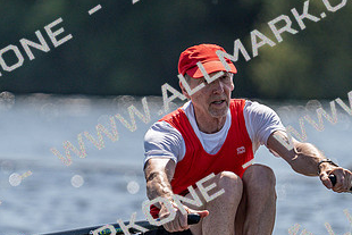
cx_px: 191
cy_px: 170
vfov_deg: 1.5
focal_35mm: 906
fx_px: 8862
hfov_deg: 2.3
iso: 250
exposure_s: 1/2000
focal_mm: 485
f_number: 6.3
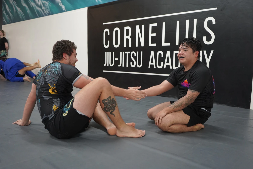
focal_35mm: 33
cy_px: 84
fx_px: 232
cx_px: 126
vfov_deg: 40.0
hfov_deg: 57.2
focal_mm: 33
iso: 3200
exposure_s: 1/160
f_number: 4
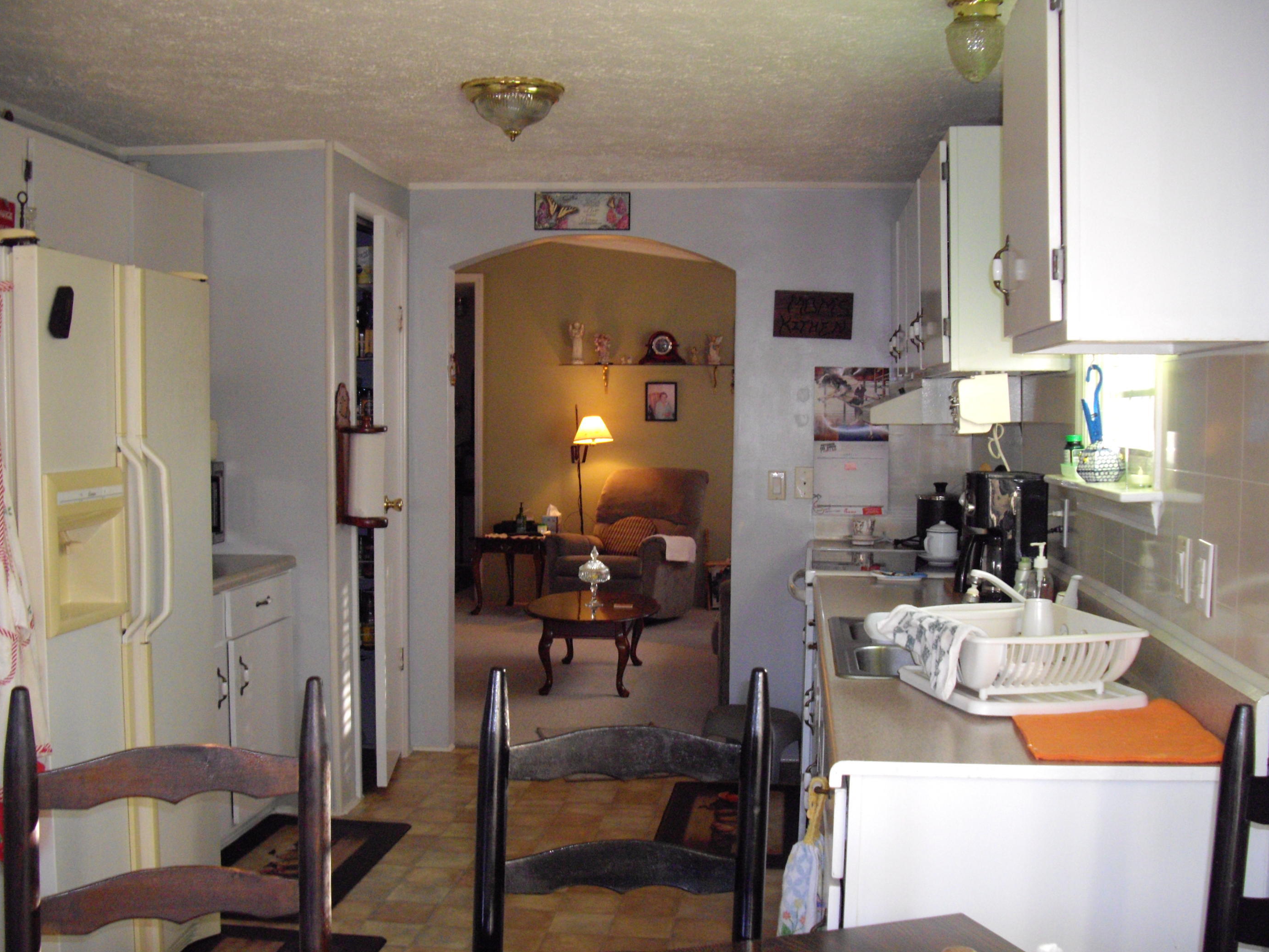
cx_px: 650
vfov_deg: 35.1
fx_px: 1503
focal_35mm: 41
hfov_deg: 45.8
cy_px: 506
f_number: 2.8
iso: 400
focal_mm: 7.9
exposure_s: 1/40
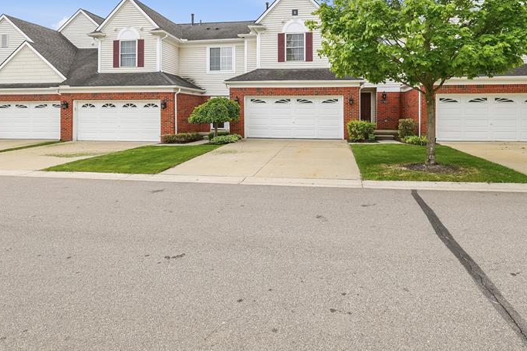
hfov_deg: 81.0
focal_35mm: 21
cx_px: 287
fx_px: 307
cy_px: 103
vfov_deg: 57.5
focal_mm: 14
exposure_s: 1/200
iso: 100
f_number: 5
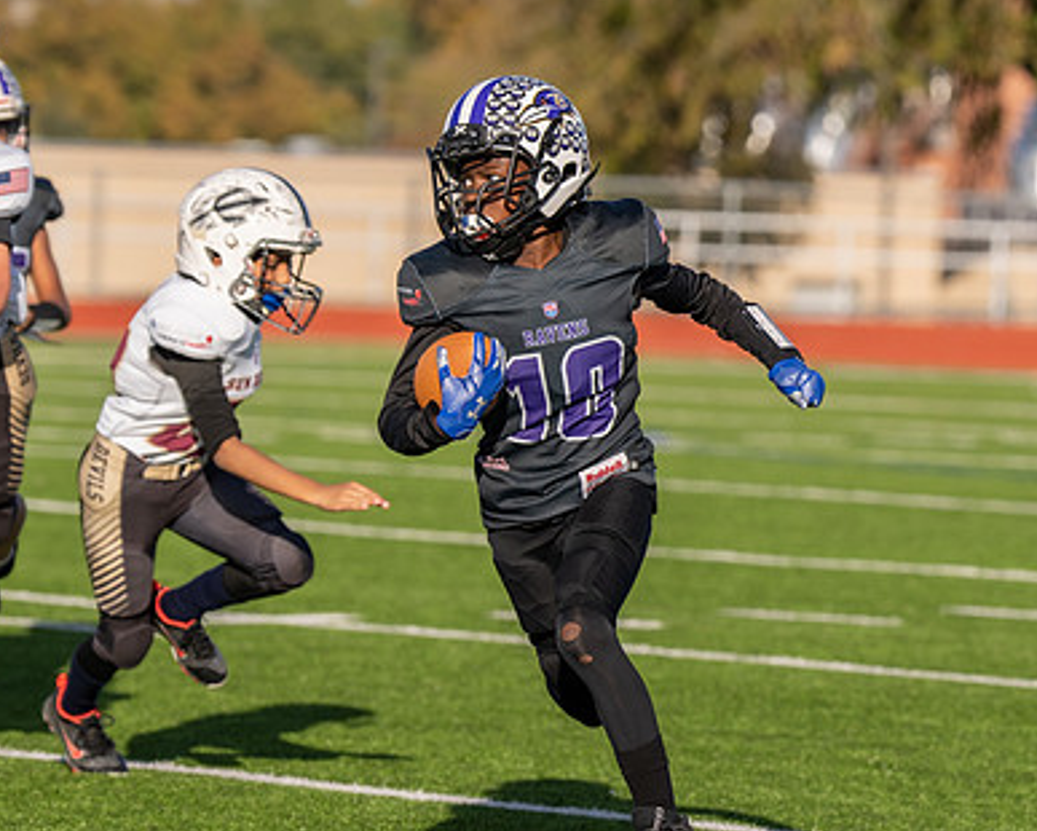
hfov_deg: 6.2
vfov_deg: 5.0
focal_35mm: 312
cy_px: 442
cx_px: 586
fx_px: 9580
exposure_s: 1/2000
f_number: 3.2
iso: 125
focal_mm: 131
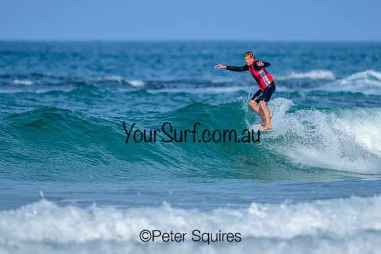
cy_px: 112
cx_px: 214
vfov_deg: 1.3
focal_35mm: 1100
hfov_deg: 1.9
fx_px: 11644
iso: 200
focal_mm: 800
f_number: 6.3
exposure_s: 1/2000
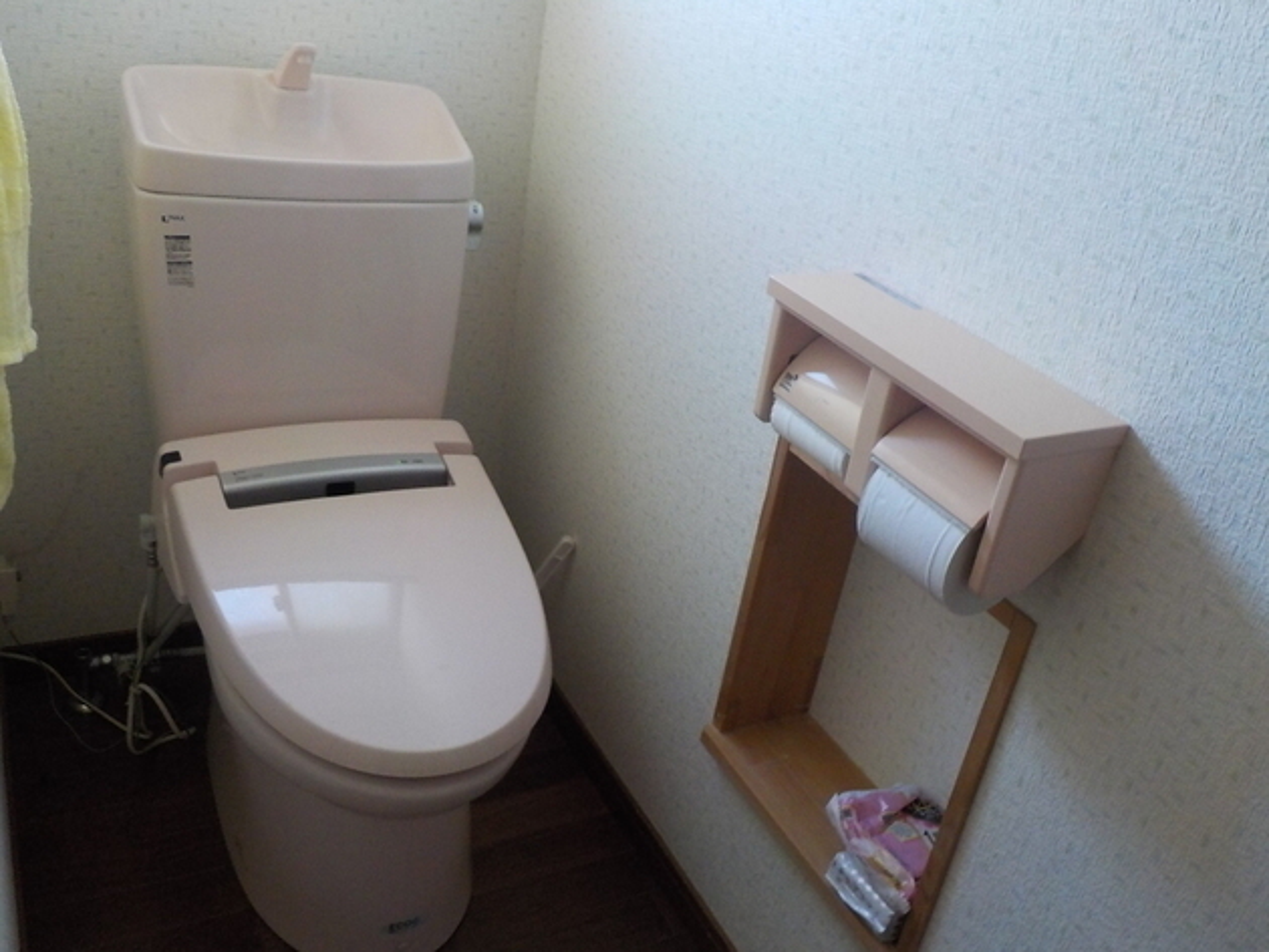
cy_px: 476
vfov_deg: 46.8
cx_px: 634
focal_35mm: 30
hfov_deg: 59.9
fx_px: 1100
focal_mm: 4.1
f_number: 3.3
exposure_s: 1/30
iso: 360
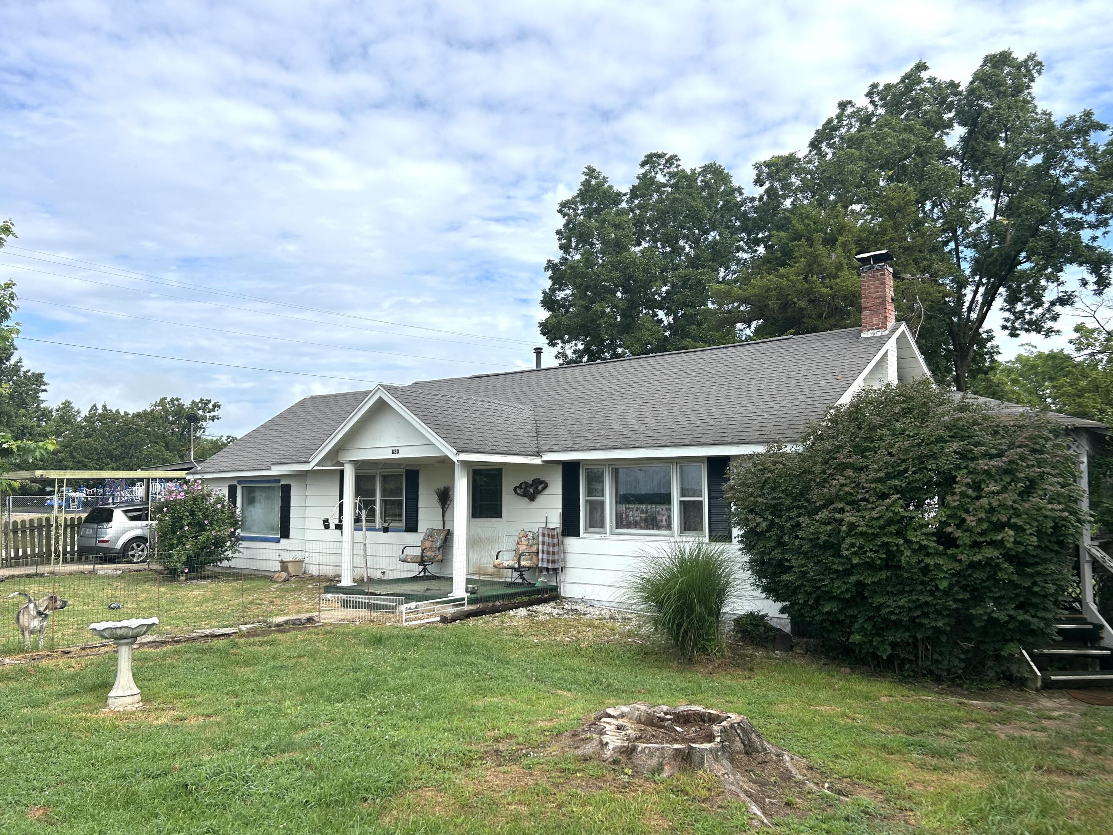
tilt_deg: +4.4
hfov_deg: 65.3
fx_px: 868
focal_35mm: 27
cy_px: 428
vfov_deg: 51.4
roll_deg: -0.2
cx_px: 559
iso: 50
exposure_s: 1/3831
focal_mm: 5.7
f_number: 1.5
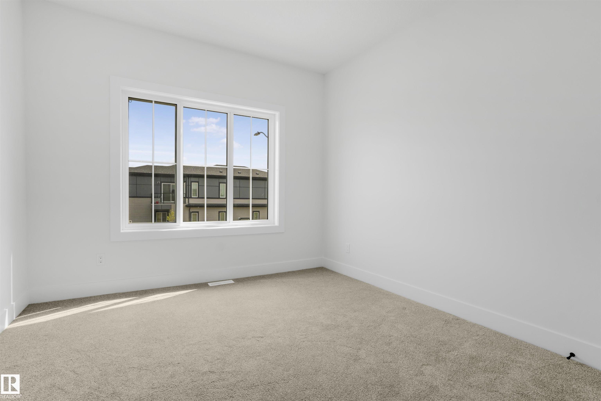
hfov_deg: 95.0
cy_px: 200
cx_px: 300
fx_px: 275
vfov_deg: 72.1
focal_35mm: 16
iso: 200
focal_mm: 11
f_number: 9.5
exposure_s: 1/15
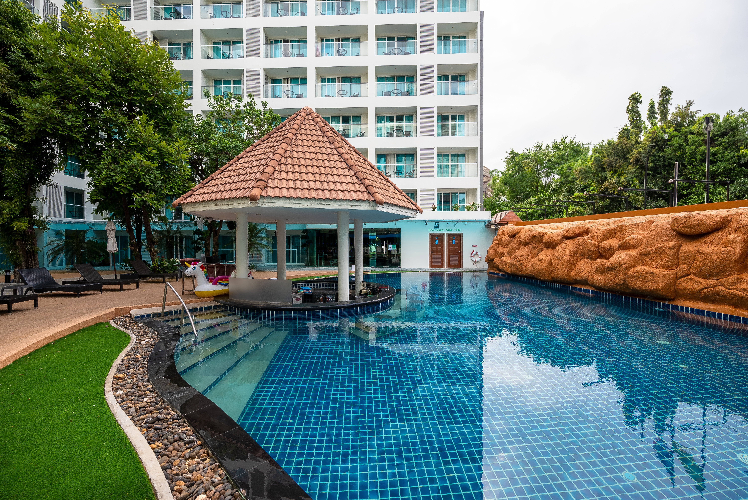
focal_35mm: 16
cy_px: 250
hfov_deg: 98.5
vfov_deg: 75.5
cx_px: 374
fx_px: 322
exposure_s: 1/250
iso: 200
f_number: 5
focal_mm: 15.5
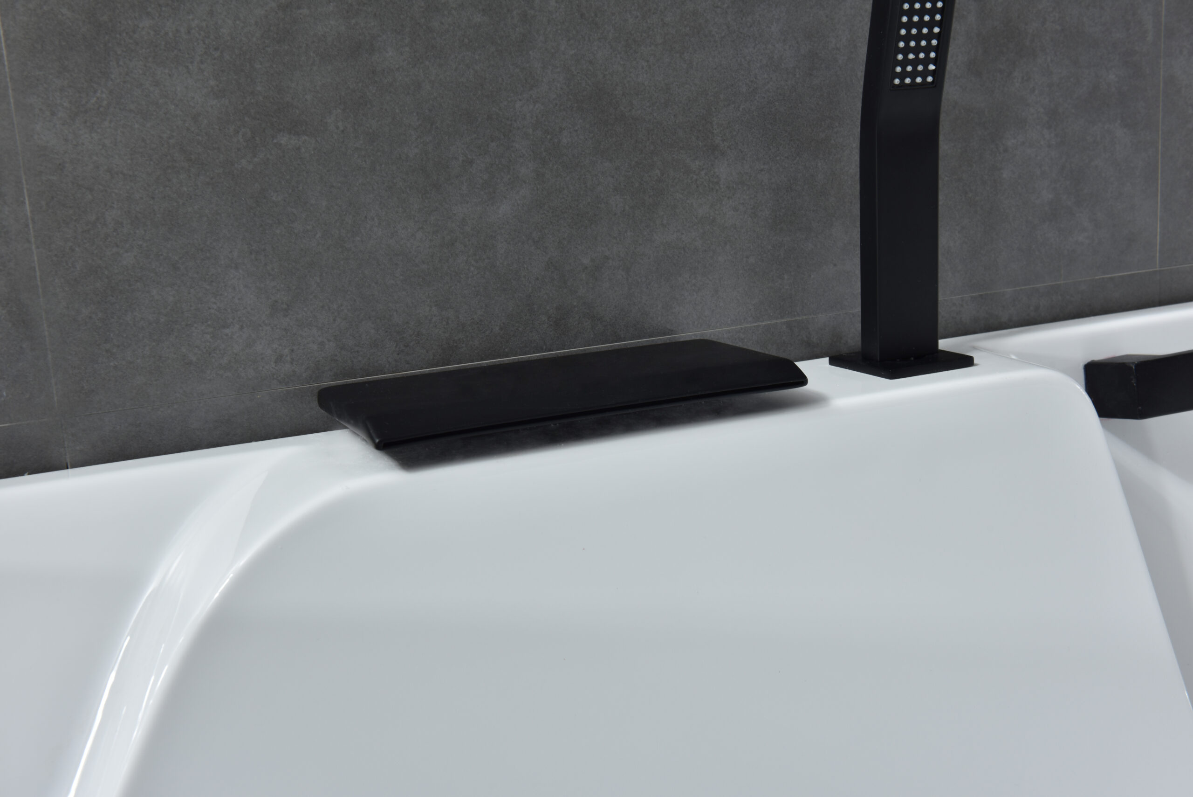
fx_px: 1459
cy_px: 398
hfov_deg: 44.5
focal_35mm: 44
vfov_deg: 30.5
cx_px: 596
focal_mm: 44
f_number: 13
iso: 200
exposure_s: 1/80
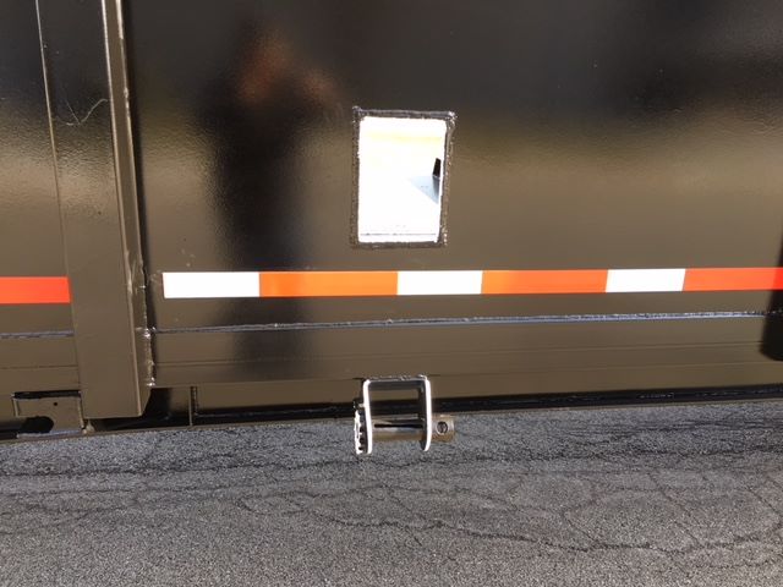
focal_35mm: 29
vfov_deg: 48.2
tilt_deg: -16.4
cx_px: 392
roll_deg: -1.0
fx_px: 656
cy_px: 294
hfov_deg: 61.7
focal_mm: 4.15
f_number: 2.2
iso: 32
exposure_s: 1/120
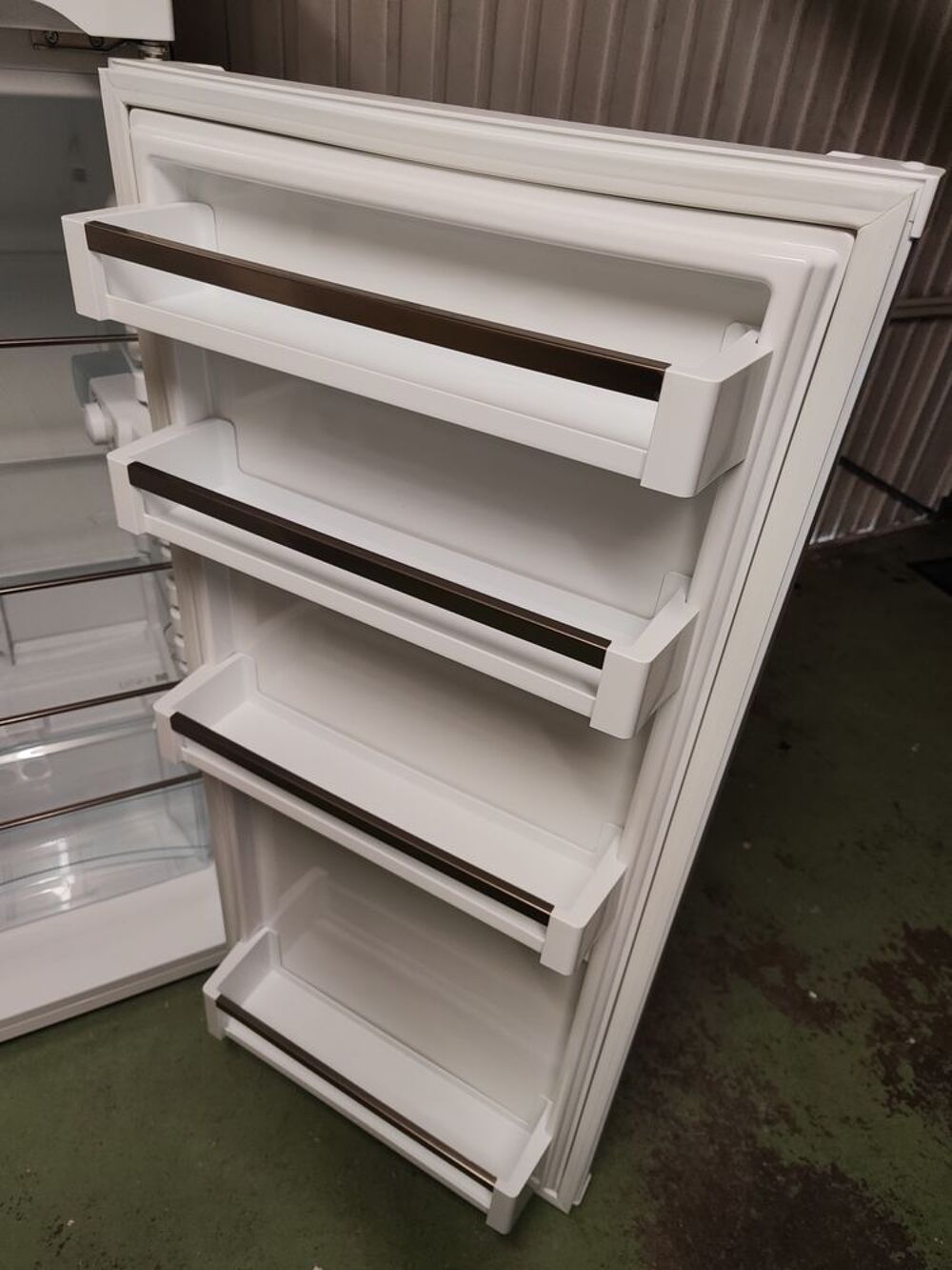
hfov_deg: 58.9
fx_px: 843
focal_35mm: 23
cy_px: 635
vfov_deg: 73.9
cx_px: 476
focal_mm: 5.4
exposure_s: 1/100
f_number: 1.8
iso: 319
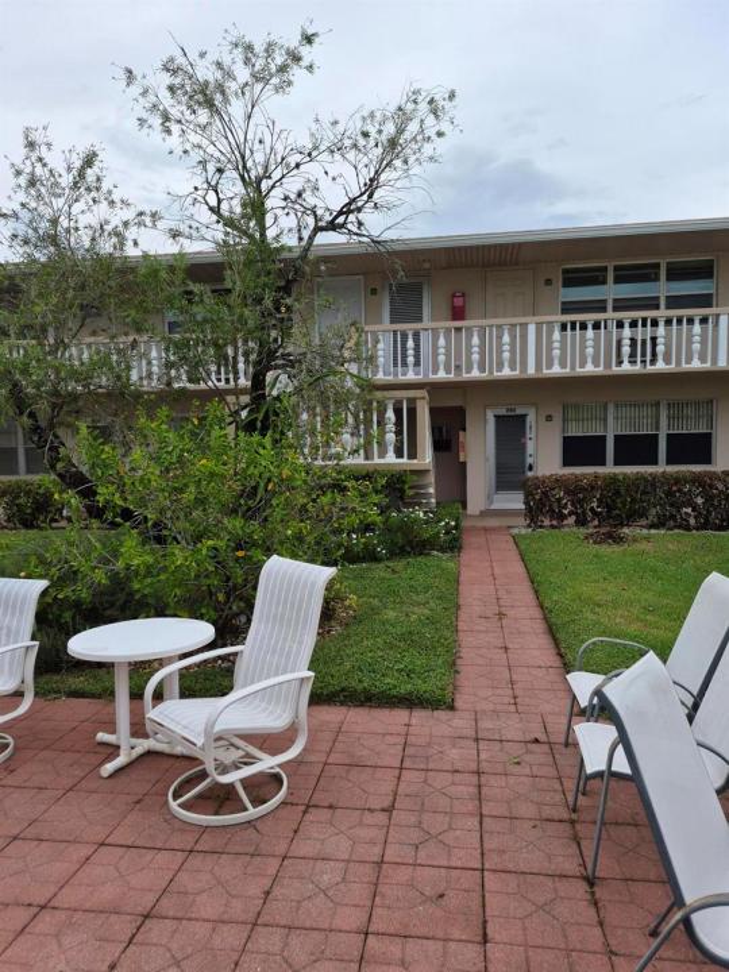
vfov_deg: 73.9
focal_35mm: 23
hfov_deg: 58.9
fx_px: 646
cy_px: 486
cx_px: 364
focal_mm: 5.4
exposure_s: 1/1168
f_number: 1.8
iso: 80
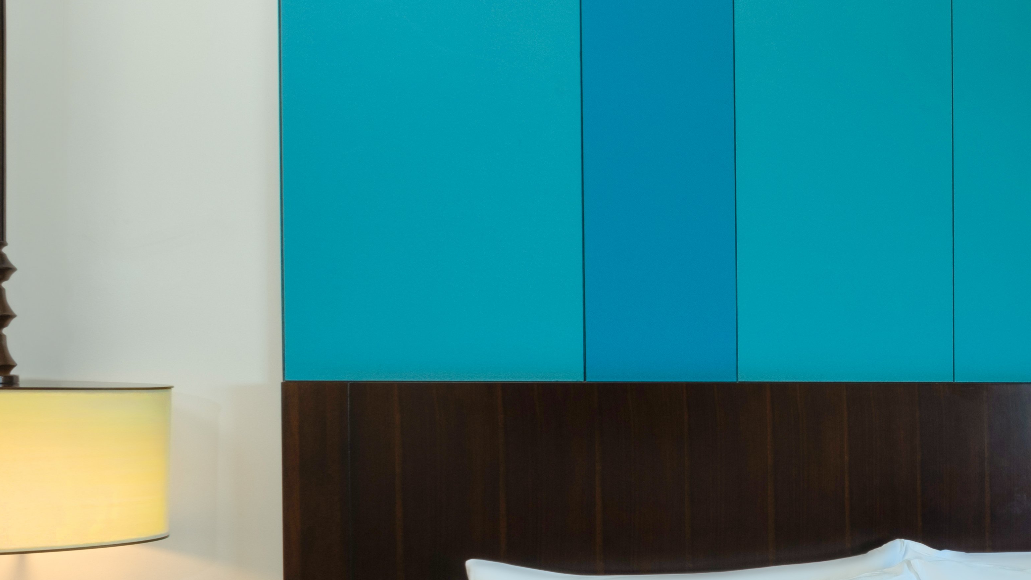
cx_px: 1166
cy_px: 523
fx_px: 1066
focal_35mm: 39
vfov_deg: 29.2
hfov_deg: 40.3
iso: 125
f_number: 9
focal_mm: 10
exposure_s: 1/6
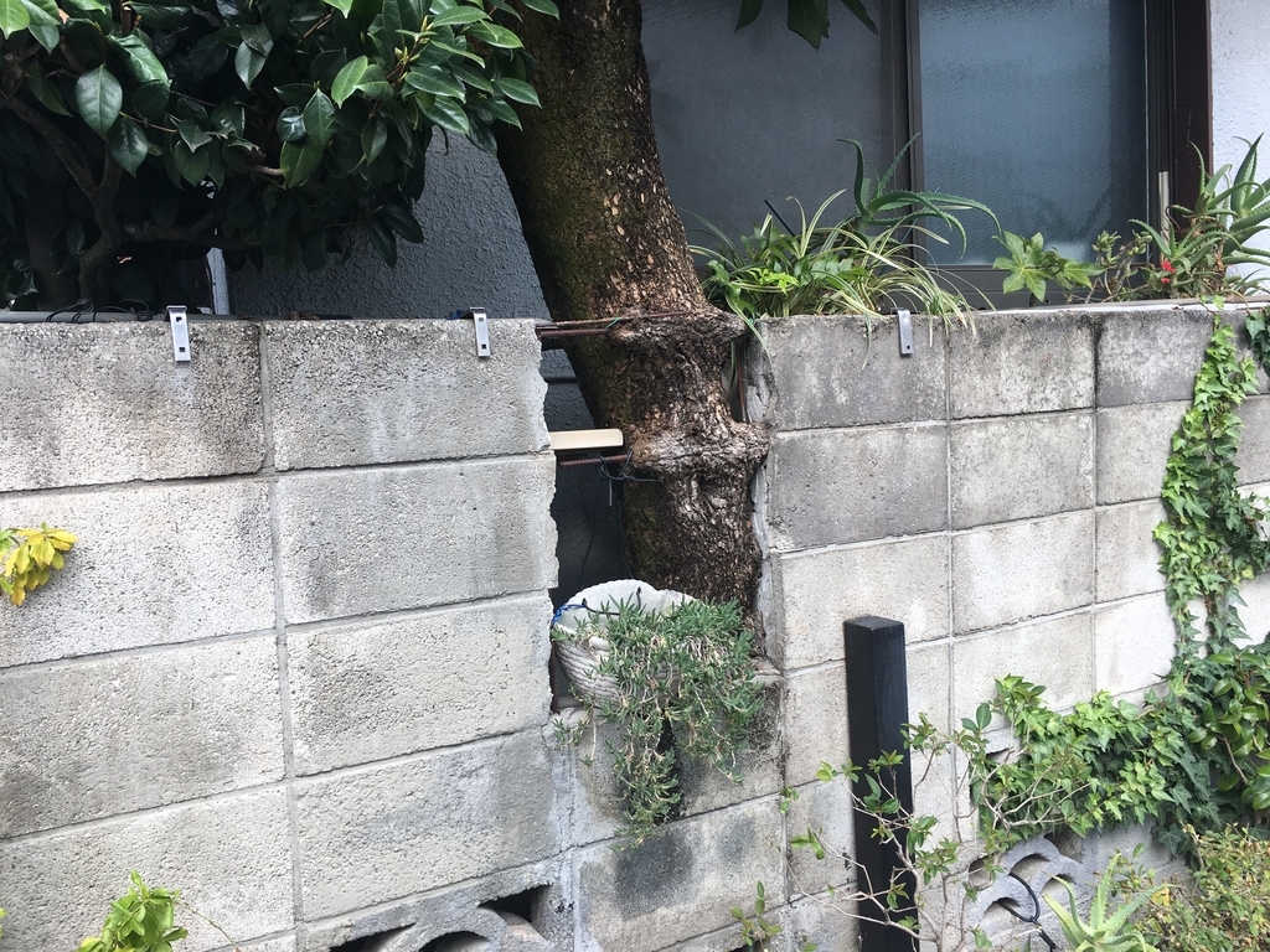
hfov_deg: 61.7
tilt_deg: -4.0
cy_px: 476
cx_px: 635
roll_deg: +1.4
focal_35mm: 29
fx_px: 1064
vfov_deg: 48.2
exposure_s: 1/213
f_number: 2.2
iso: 25
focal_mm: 4.15
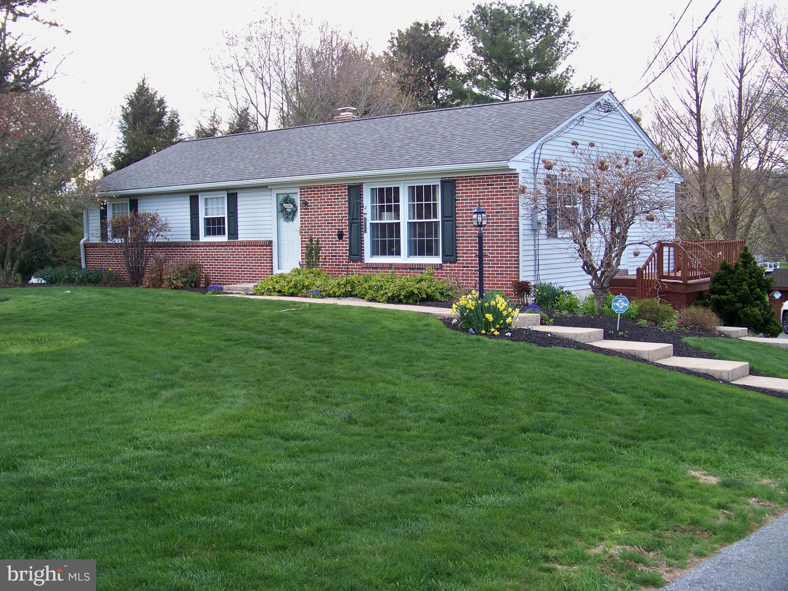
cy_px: 296
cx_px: 394
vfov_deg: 38.7
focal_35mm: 37
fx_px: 842
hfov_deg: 50.1
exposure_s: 1/80
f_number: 2.8
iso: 64
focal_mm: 6.75
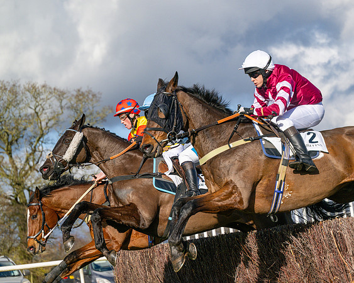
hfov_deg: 17.1
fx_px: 1179
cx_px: 201
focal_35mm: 113
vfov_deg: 13.7
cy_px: 142
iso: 400
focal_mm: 98
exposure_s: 1/6400
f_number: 4
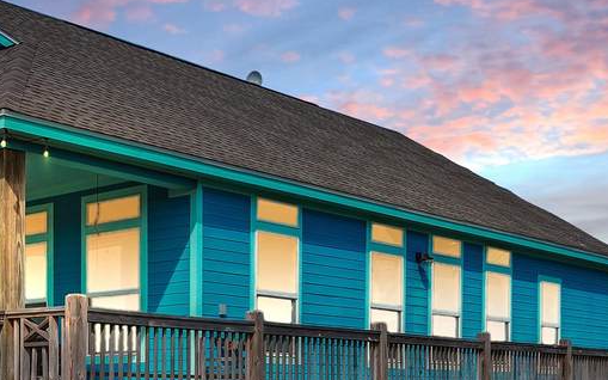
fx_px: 1060
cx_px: 51
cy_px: 451
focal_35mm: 64
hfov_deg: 30.5
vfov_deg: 19.2
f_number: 2.8
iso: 130
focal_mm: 12.29
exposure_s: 1/2000
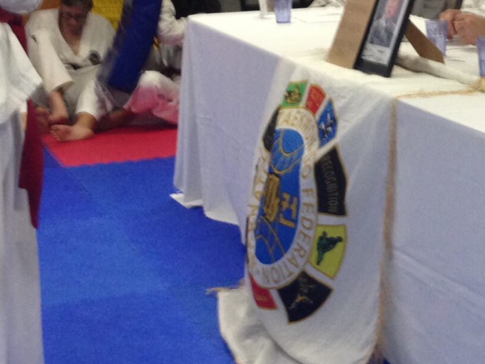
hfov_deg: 18.7
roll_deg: +0.5
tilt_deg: -11.2
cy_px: 108
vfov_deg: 14.2
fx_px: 1457
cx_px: 395
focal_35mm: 104
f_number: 2.4
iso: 125
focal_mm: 4.12
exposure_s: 1/20
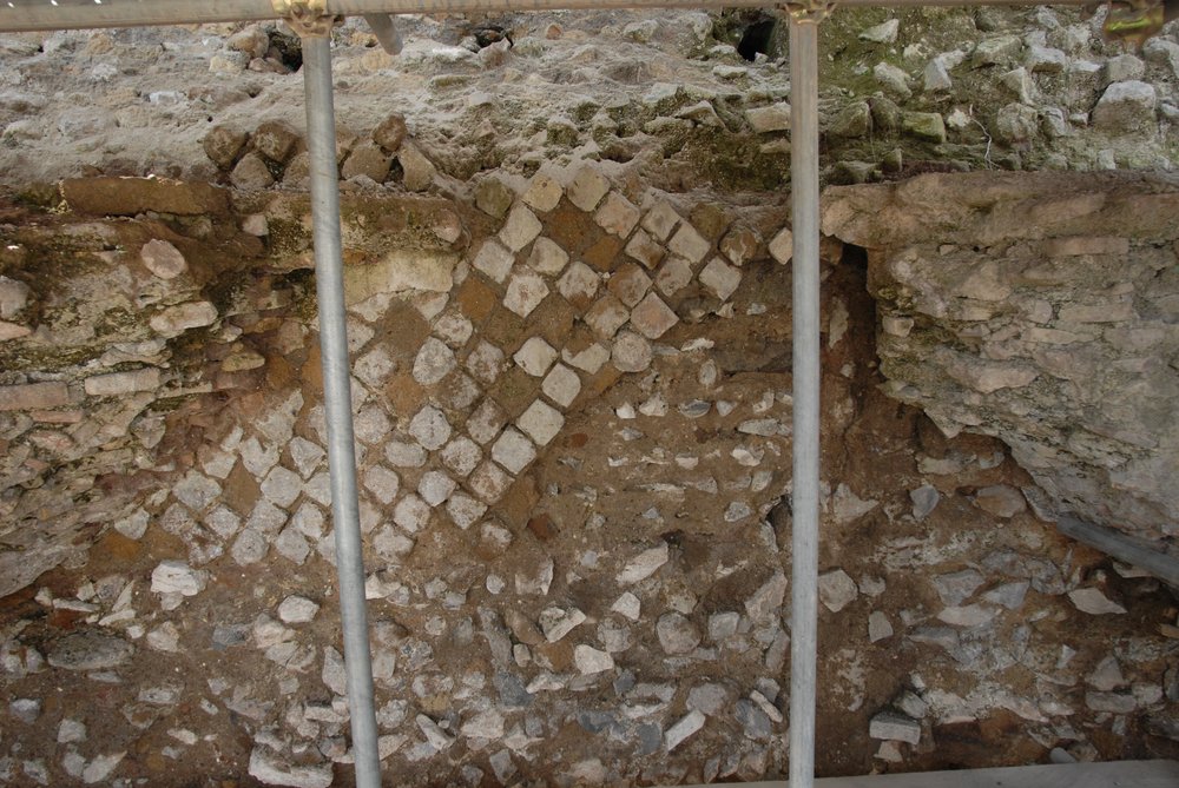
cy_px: 394
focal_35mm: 21
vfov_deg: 59.6
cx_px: 590
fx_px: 688
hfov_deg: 81.1
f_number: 4
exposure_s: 1/80
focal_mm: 14
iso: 200
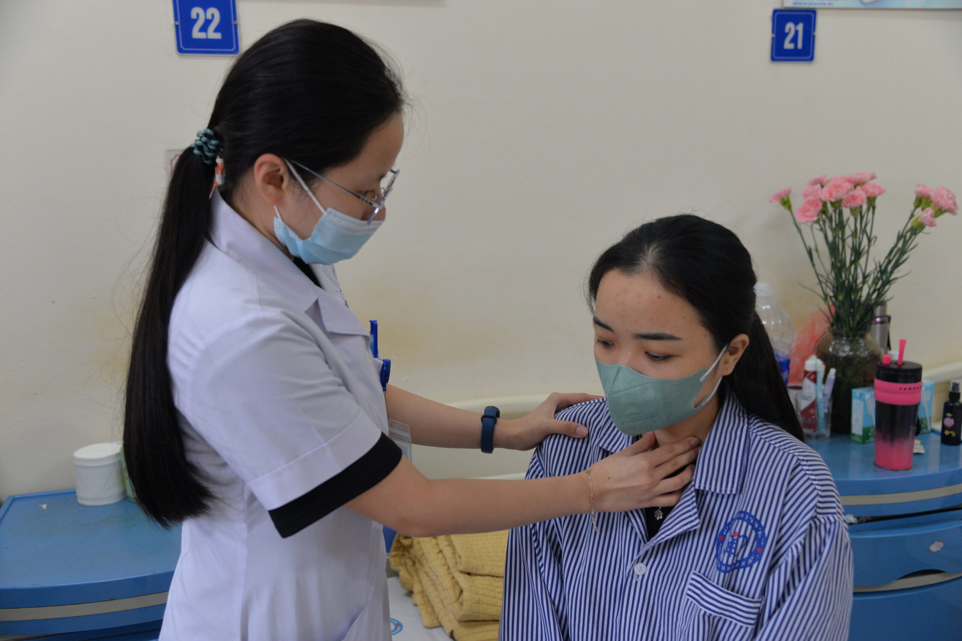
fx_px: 935
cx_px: 481
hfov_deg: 54.4
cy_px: 320
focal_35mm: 35
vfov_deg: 37.9
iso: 1600
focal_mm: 35
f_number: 4
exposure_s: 1/160
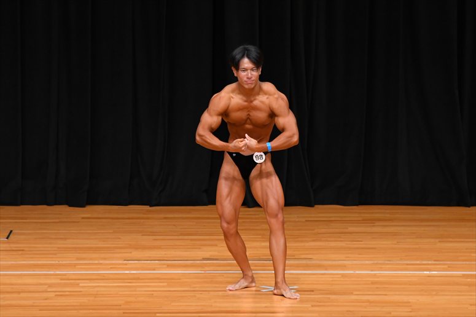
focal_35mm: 270
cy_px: 158
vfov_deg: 5.1
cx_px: 238
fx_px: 3568
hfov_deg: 7.6
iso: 3200
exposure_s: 1/400
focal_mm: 180
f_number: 5.6
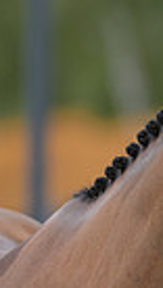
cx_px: 508
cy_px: 185
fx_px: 11116
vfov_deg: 1.5
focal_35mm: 1452
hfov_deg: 0.8
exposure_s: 1/1250
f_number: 5
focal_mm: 330
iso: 720
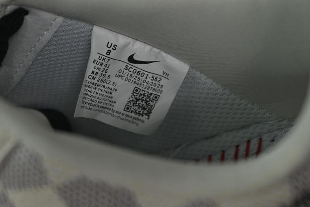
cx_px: 155
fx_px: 680
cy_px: 102
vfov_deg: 17.3
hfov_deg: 25.7
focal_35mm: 79
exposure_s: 1/50
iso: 160
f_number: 6.3
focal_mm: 50
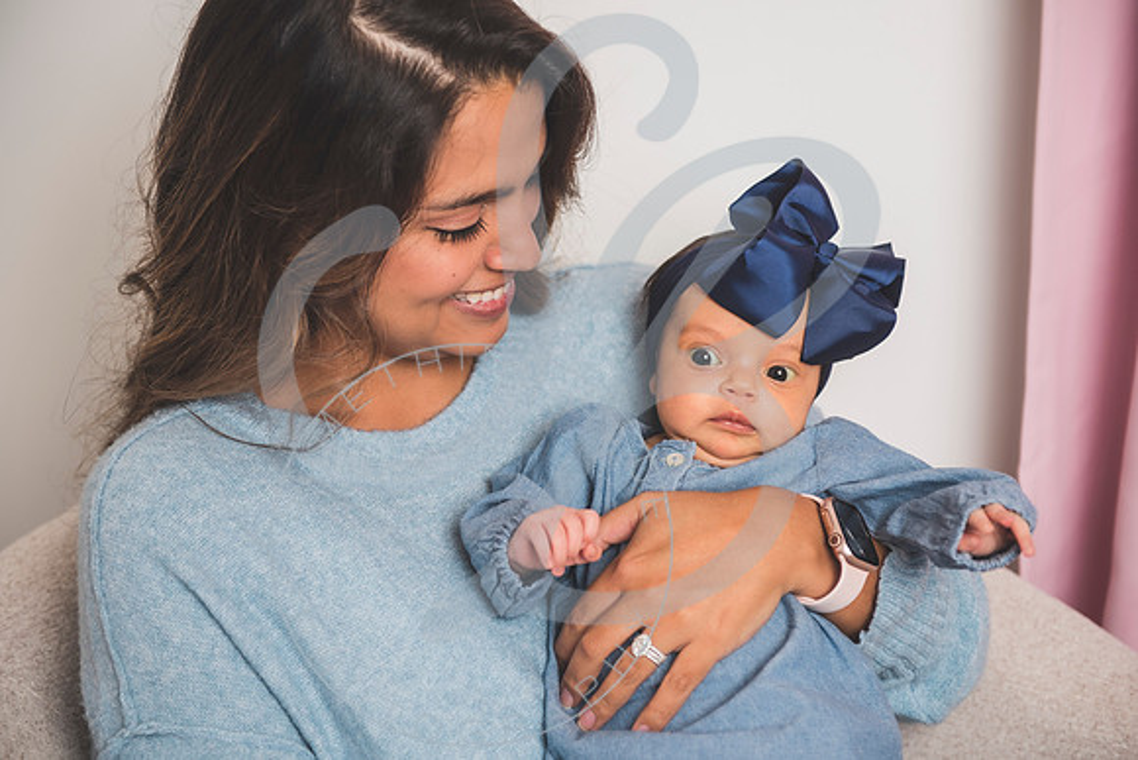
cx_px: 569
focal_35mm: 70
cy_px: 380
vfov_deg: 19.5
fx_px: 2213
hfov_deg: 28.8
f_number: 3.5
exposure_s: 1/125
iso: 200
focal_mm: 70
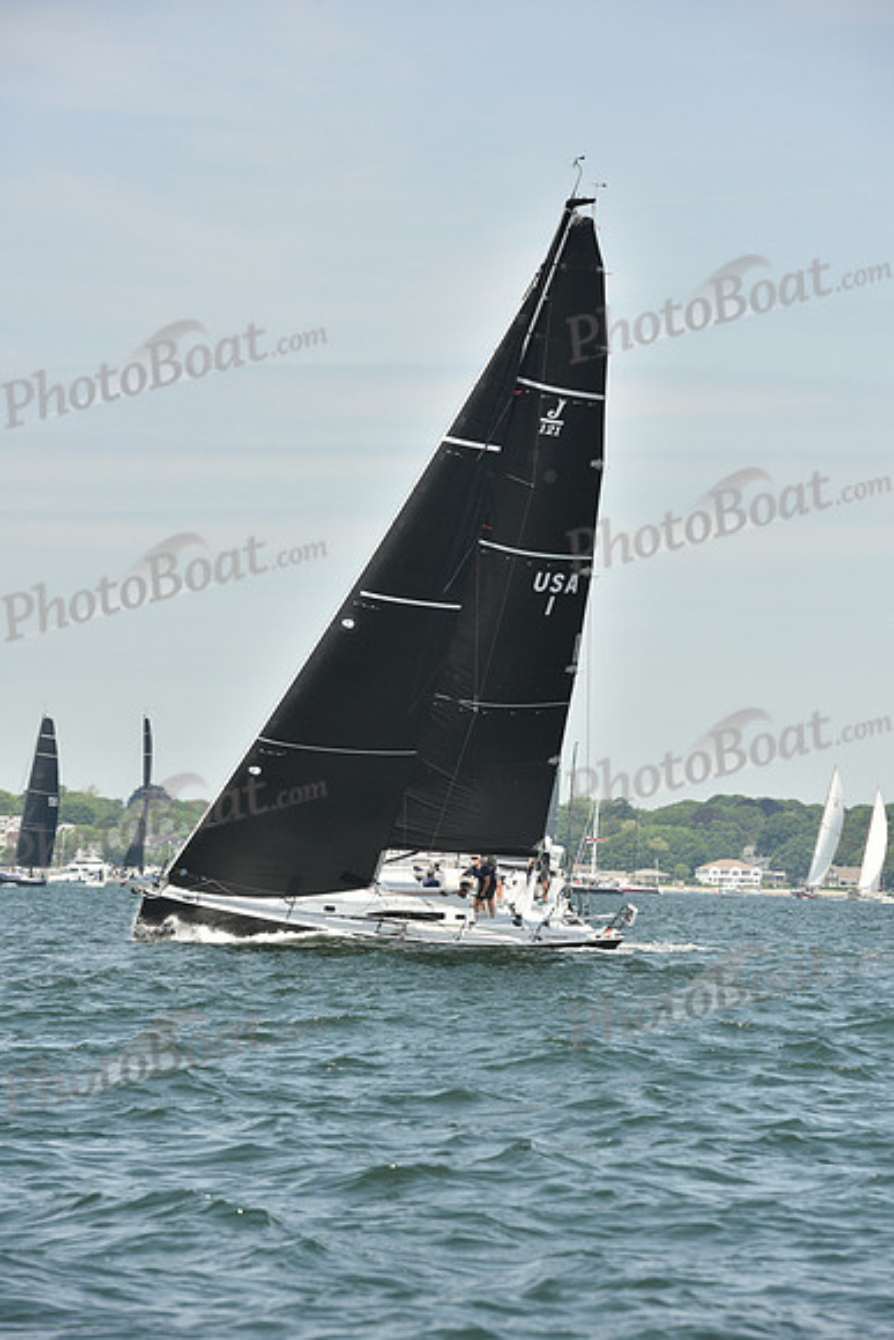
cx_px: 447
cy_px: 670
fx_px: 5770
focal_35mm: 155
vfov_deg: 13.2
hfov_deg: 8.9
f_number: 9
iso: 400
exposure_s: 1/1000
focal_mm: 155
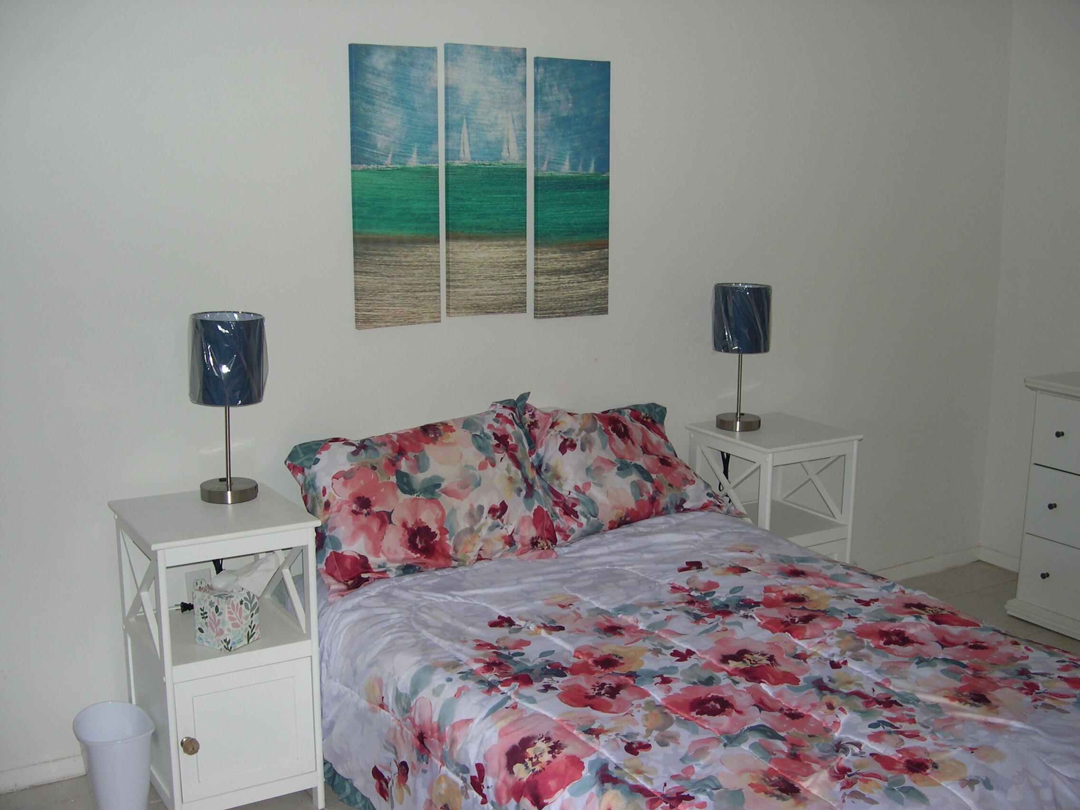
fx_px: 1186
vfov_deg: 37.7
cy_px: 405
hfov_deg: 49.0
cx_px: 540
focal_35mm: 38
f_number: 2.8
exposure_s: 1/60
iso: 100
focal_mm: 8
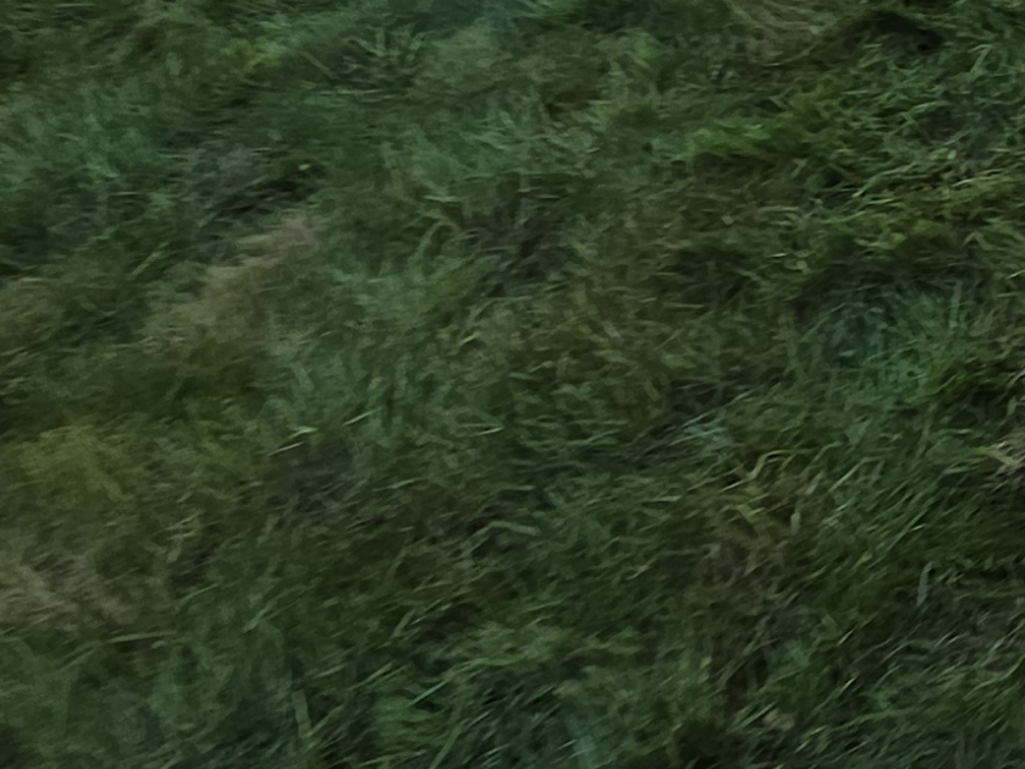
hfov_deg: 27.1
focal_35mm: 62
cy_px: 319
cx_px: 1271
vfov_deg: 23.6
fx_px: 1836
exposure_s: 1/155
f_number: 1.9
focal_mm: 2.2
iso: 20
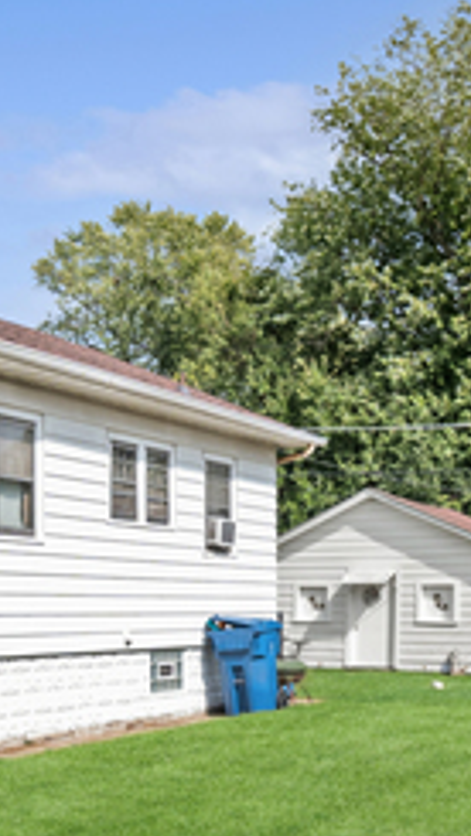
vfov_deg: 38.2
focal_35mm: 53
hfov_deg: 20.7
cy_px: 592
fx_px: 1184
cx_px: -123
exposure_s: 1/125
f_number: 8
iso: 400
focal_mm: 13
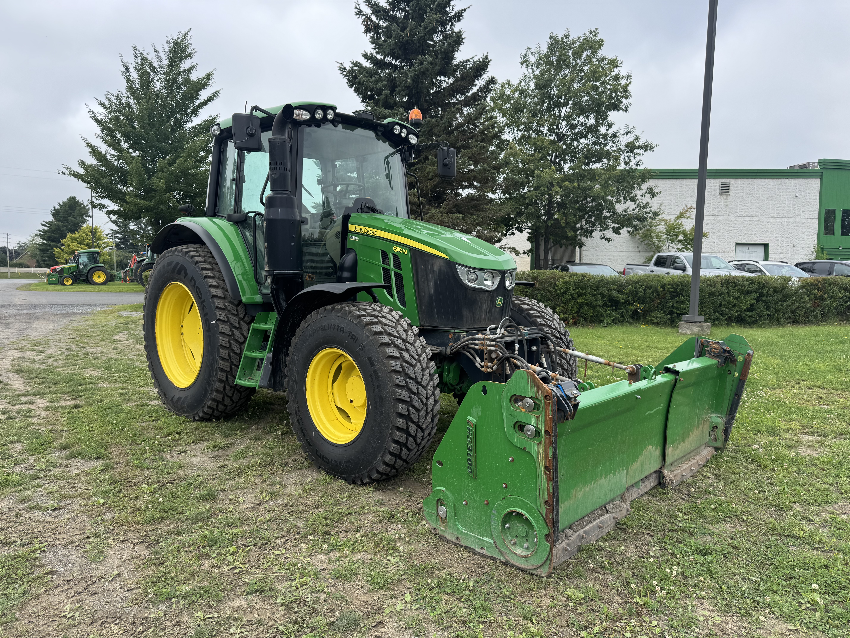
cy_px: 319
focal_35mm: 24
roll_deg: +0.2
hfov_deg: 71.6
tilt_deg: -3.0
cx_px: 425
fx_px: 589
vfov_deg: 56.8
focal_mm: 6.76
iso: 80
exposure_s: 1/1456
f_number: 1.78
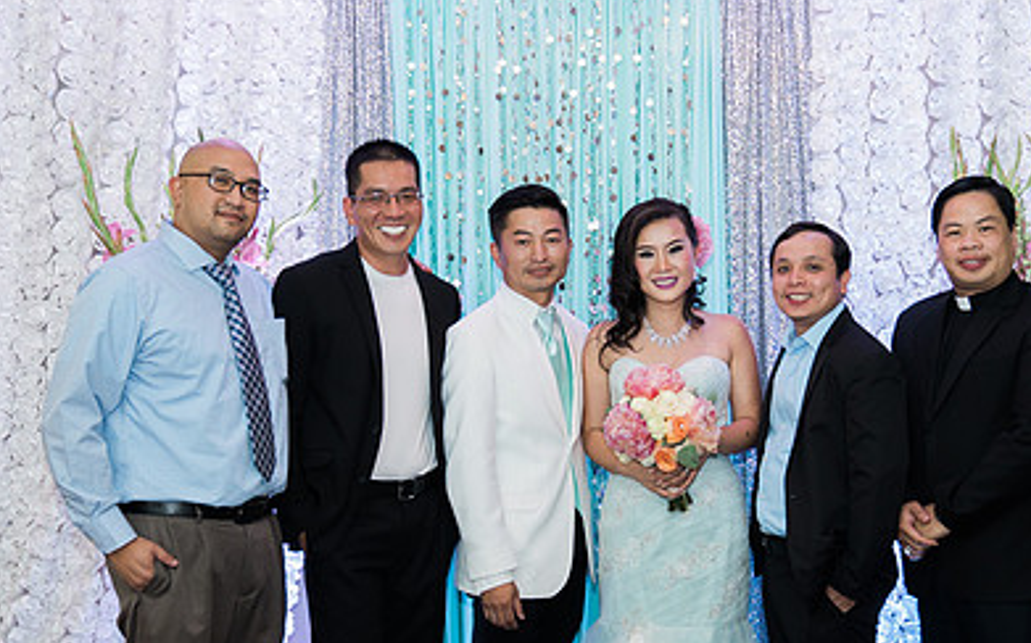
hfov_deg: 38.1
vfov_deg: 24.2
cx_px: 578
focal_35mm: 53
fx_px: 1489
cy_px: 444
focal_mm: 32
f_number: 2.8
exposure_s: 1/160
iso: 1000
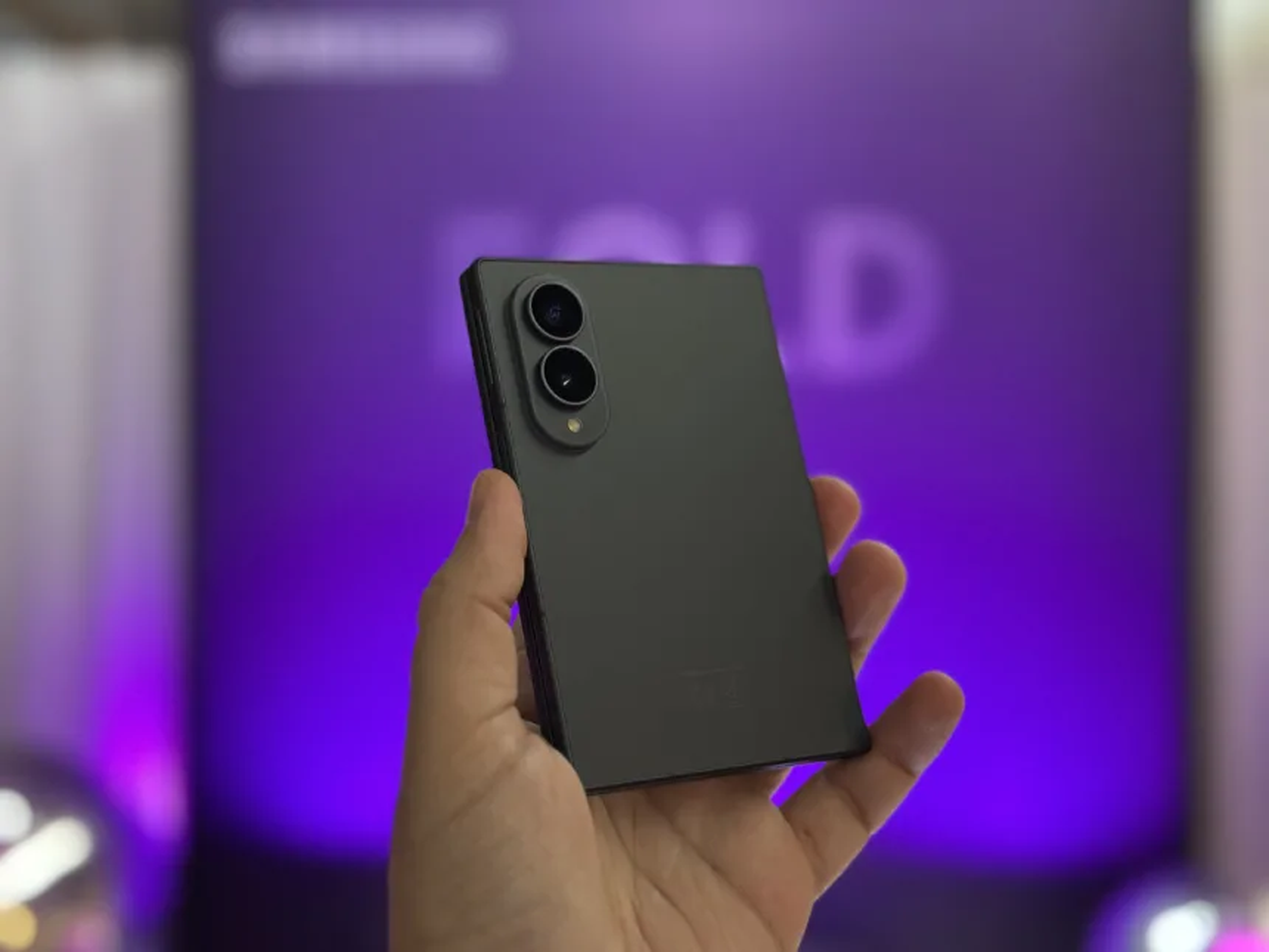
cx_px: 634
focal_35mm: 48
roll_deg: -0.6
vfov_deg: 30.3
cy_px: 476
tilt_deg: -0.1
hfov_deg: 39.7
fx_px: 1760
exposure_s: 1/55
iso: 250
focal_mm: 6.86
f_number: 1.78
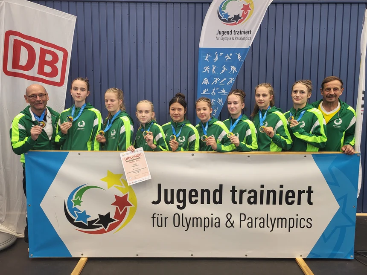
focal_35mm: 26
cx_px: 184
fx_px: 276
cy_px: 138
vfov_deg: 53.1
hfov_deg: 67.3
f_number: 1.8
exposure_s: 1/100
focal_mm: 5.4
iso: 160
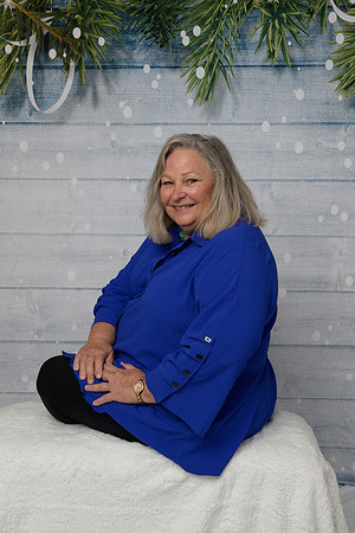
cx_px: 178
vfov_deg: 44.5
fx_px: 651
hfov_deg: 30.5
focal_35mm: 44
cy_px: 266
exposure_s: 1/125
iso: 400
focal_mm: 44
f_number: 10
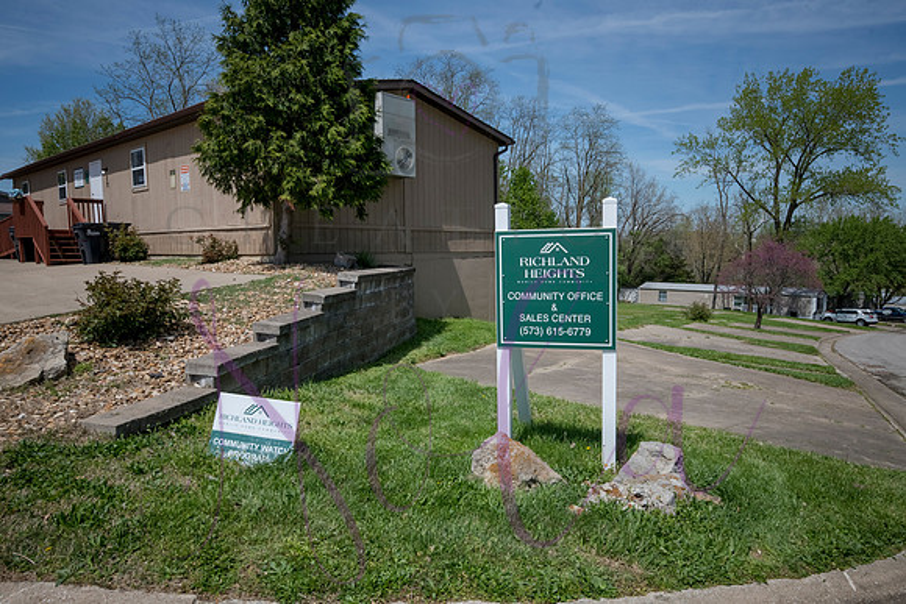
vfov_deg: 53.2
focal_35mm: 24
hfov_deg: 73.7
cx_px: 453
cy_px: 302
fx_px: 604
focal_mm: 24
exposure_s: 1/320
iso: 400
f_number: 14
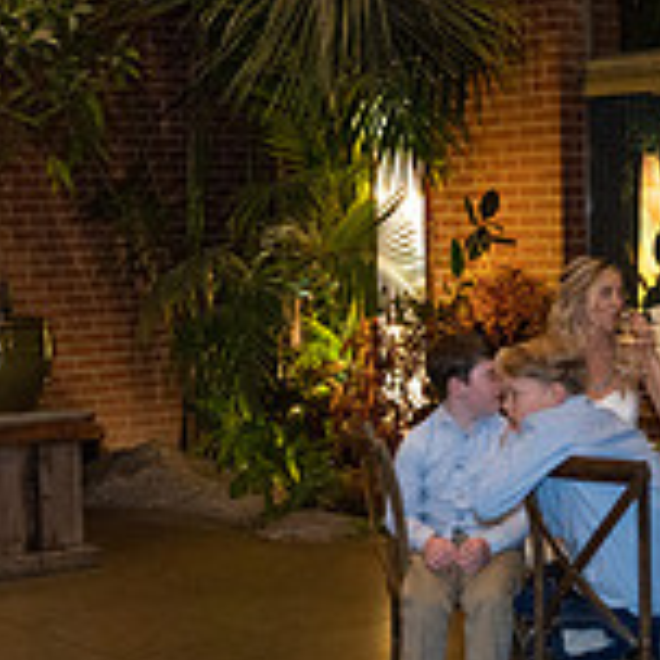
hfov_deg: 22.2
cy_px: 341
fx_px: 1683
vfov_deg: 22.2
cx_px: 309
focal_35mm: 78
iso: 2000
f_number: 2.8
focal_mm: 24
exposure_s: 1/125
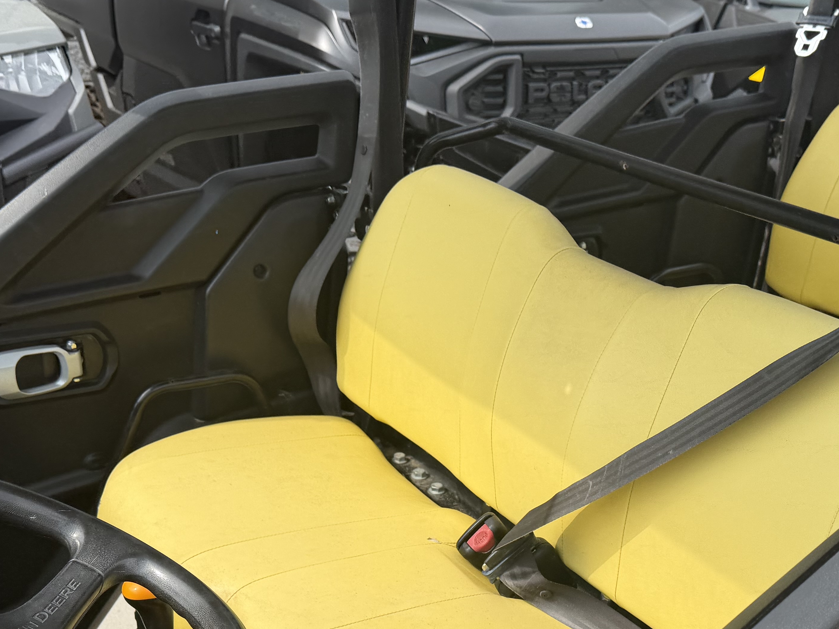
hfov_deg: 38.8
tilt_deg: -24.1
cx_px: 485
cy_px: 501
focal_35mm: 49
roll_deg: +2.7
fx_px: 1188
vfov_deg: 29.0
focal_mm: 6.76
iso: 80
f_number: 1.78
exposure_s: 1/3759
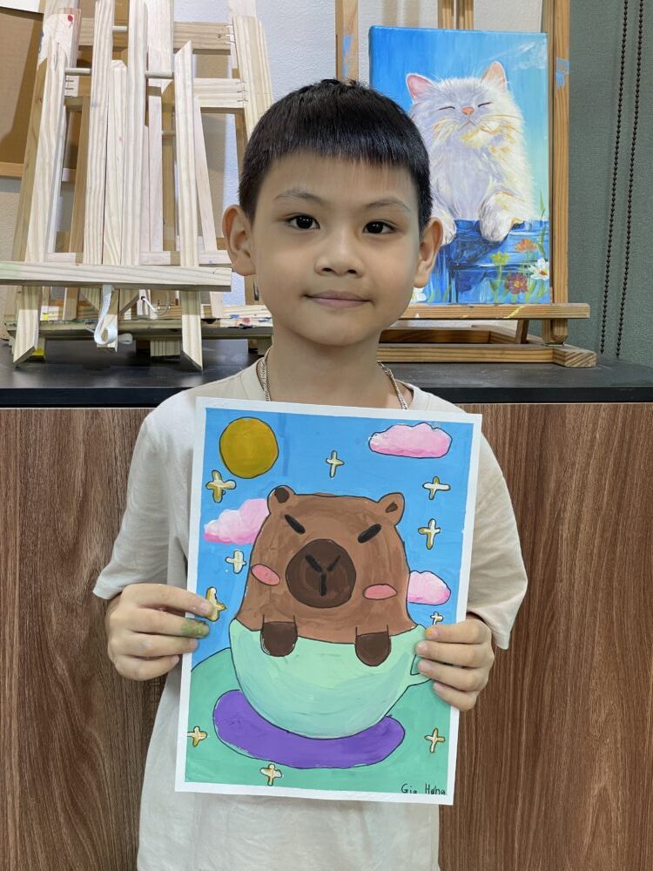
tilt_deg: -9.2
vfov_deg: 36.8
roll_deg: -1.8
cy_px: 436
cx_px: 326
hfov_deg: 28.0
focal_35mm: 52
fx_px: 1308
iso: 125
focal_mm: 6
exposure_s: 1/100
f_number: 2
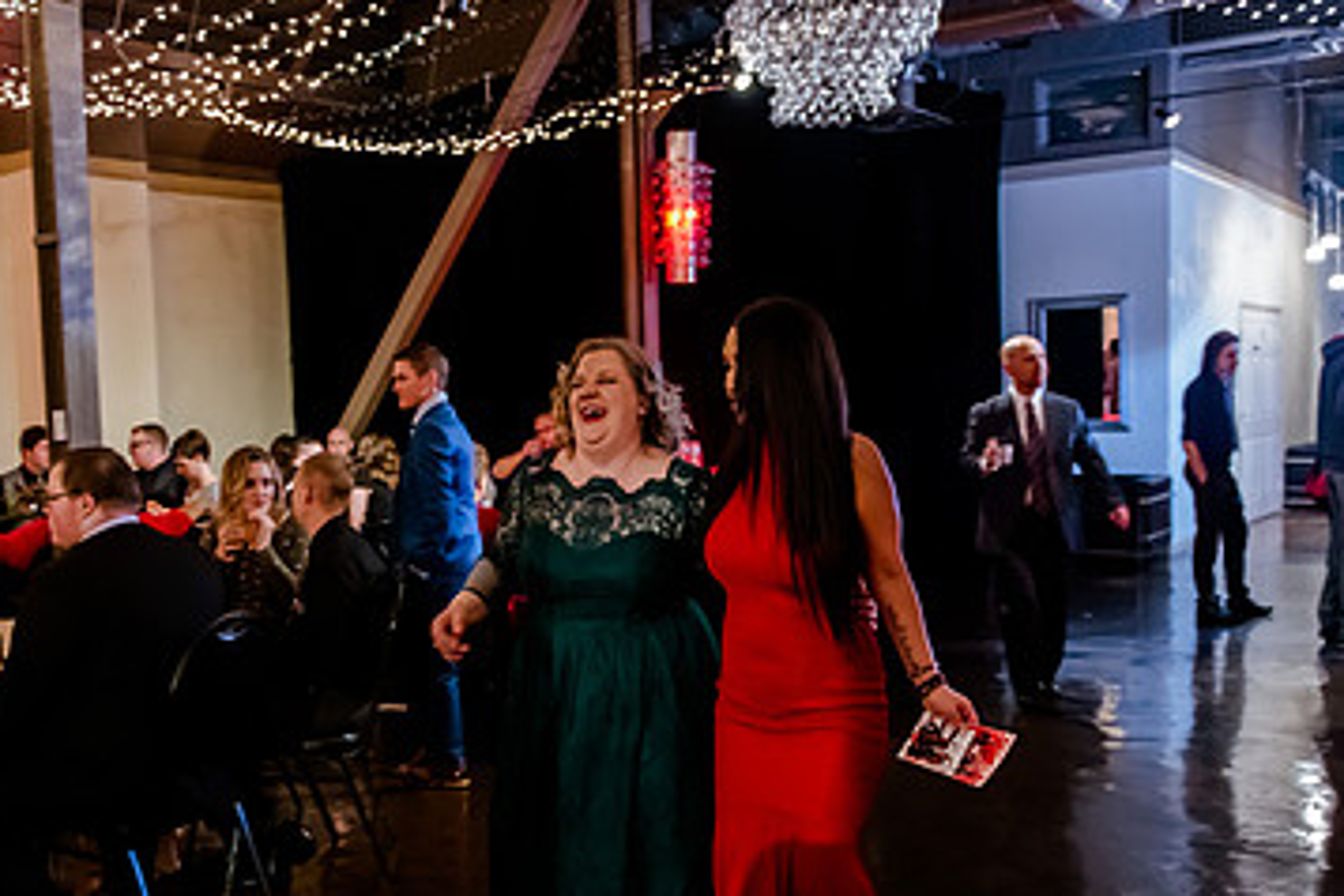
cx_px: 557
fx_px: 1456
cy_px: 525
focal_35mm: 39
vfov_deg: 34.1
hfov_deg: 49.3
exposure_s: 1/60
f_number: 2.8
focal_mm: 24
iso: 5000
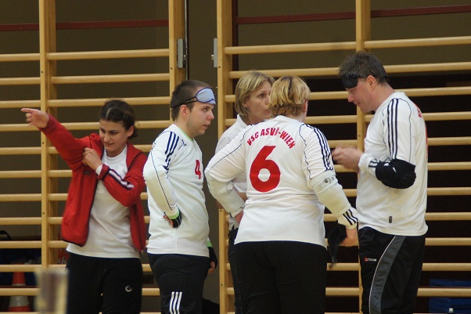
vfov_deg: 5.7
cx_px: 257
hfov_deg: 8.6
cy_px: 117
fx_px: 3126
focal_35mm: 239
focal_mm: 120
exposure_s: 1/30
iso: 1600
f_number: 5.6
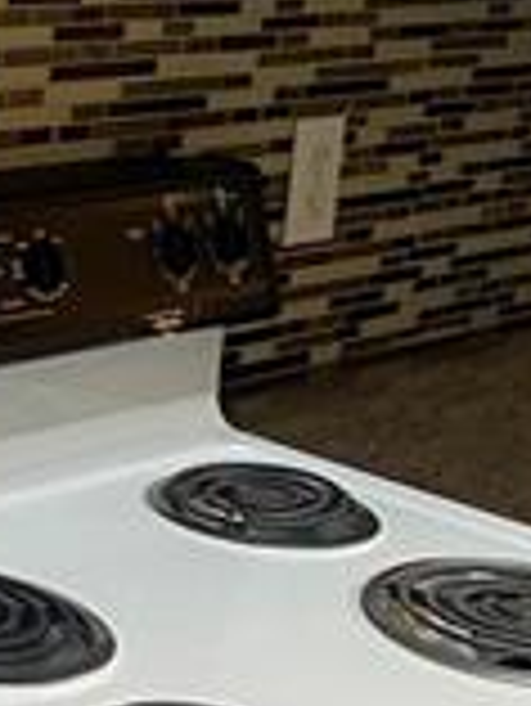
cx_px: 9
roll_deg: -4.9
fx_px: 2594
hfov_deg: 11.6
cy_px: 27
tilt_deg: -7.4
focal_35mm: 127
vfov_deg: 15.3
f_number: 1.8
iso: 160
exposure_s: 1/60
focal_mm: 4.25
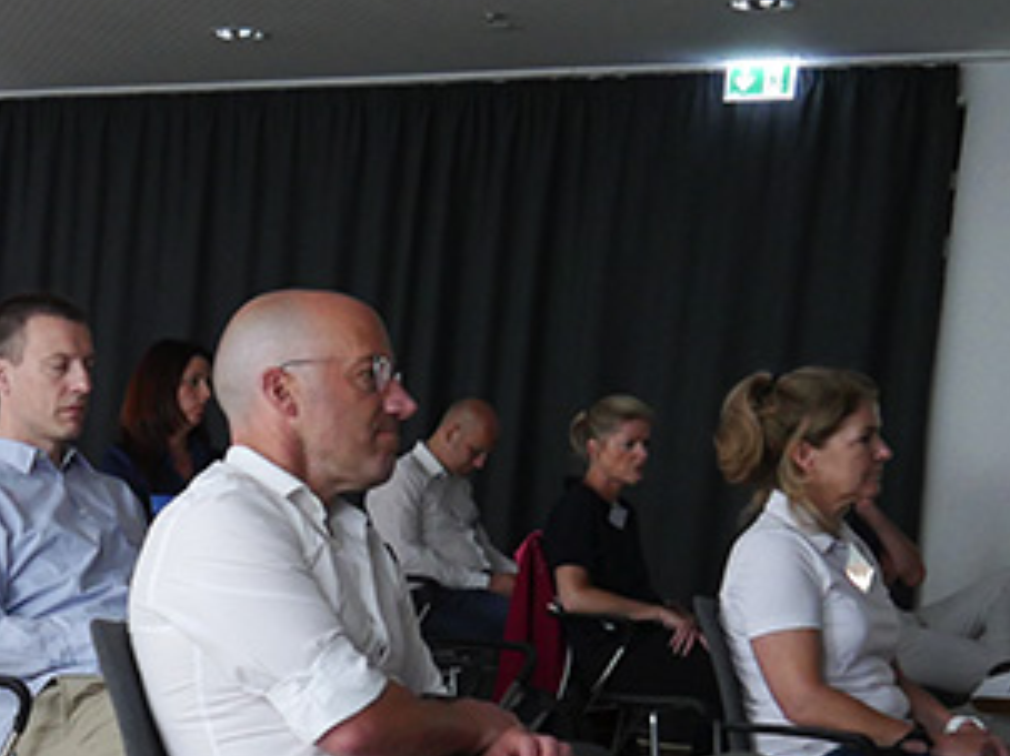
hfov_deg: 24.4
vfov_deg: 19.4
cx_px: -137
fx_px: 2158
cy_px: 734
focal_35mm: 74
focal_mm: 14
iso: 1600
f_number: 3.5
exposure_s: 1/125
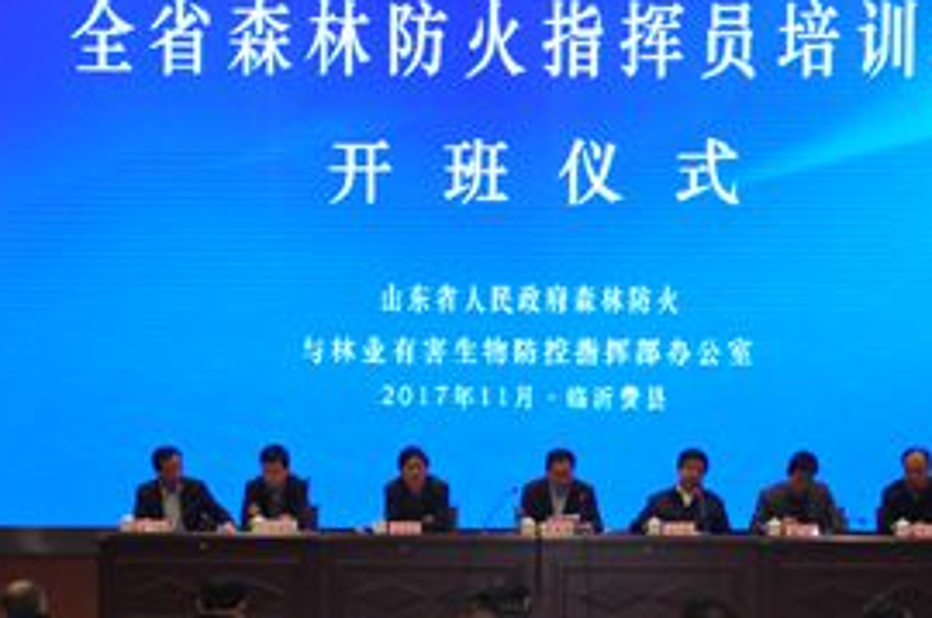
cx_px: 545
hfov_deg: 13.7
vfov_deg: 9.1
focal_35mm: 150
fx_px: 3879
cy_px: 423
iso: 1250
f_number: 4.8
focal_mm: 45
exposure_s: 1/60
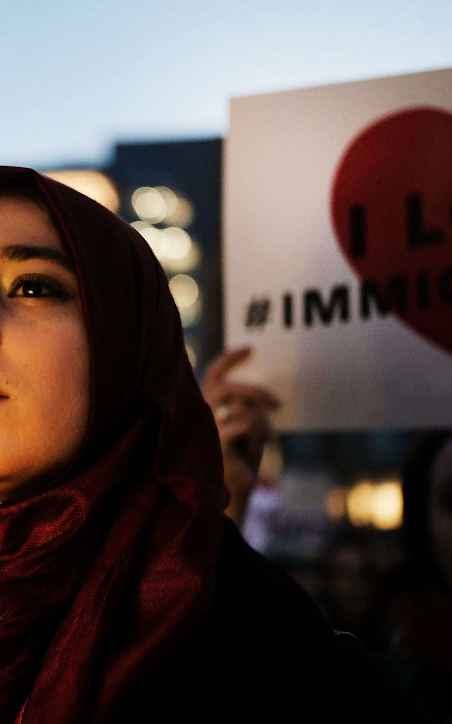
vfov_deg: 25.2
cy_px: 361
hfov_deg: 15.6
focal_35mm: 82
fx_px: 1616
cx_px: -3
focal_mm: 35
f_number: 2
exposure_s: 1/60
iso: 640
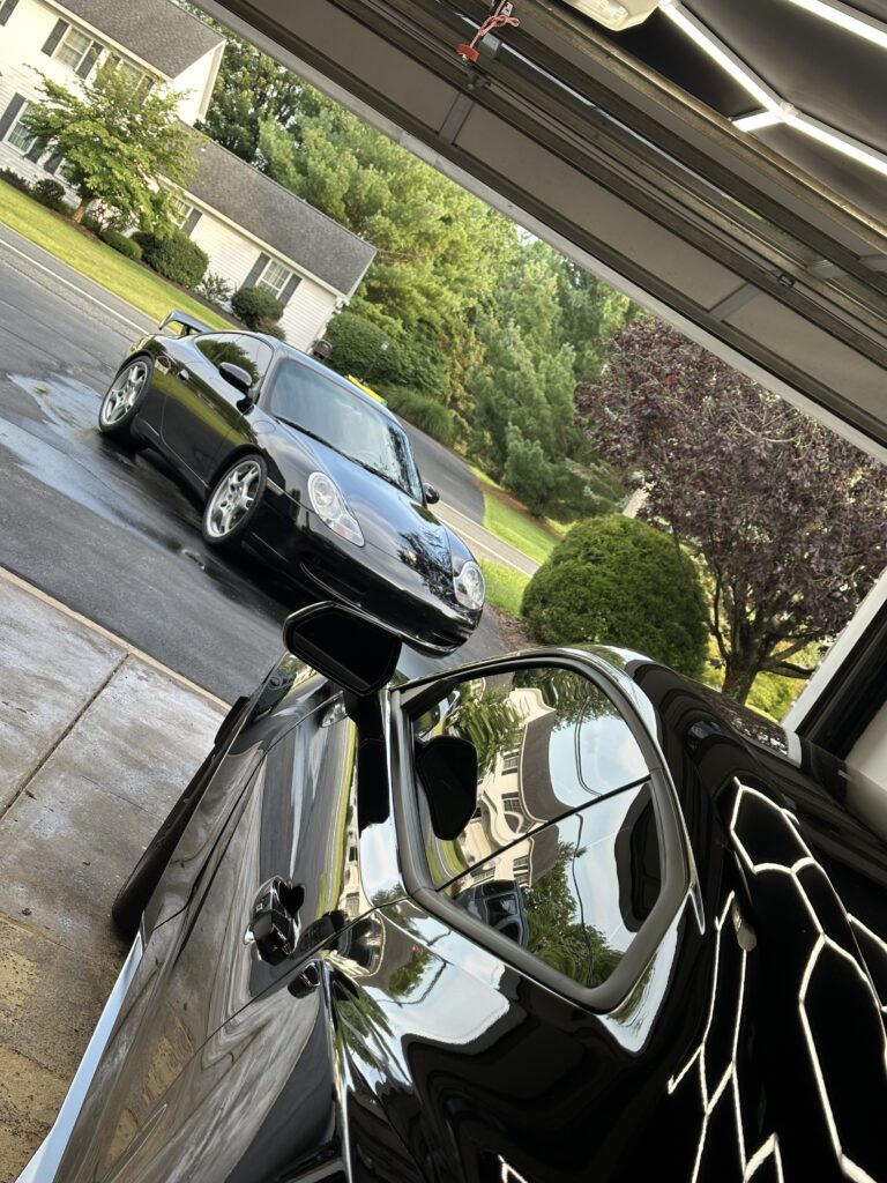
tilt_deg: -5.5
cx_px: 444
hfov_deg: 30.3
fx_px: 1640
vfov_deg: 39.7
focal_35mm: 48
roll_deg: -33.3
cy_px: 592
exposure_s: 1/247
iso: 50
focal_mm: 6.86
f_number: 1.78
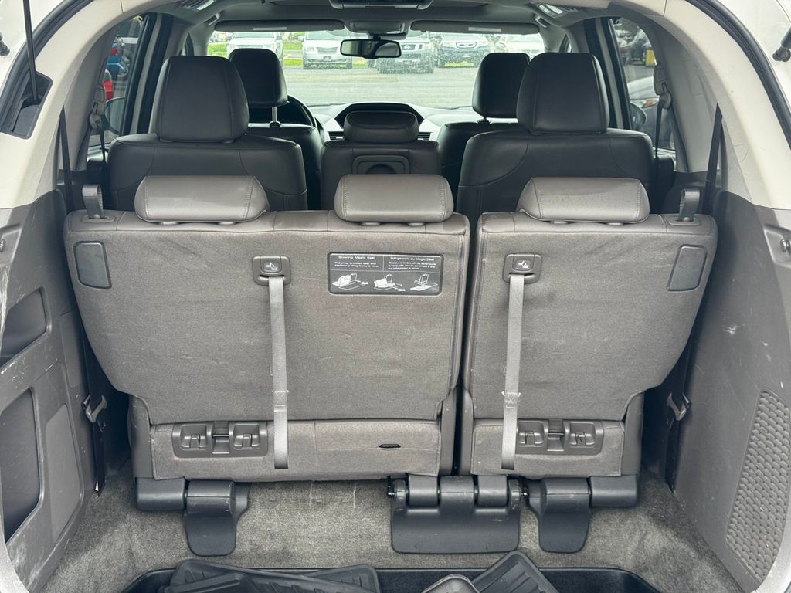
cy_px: 296
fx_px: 1097
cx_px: 396
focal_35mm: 48
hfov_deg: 39.7
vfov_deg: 30.3
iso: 64
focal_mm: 6.76
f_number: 1.78
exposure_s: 1/309
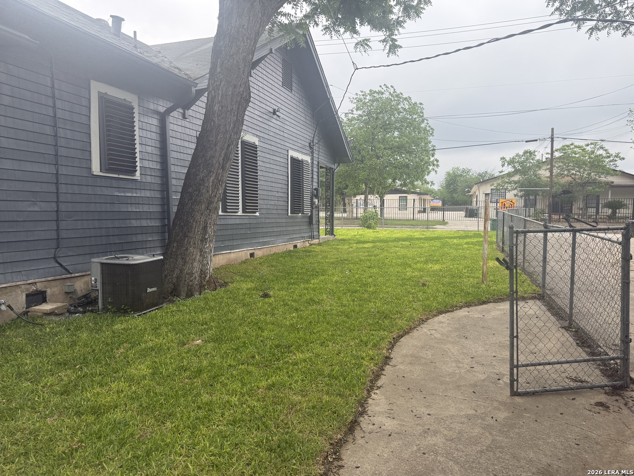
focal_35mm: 24
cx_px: 317
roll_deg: -0.7
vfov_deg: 56.8
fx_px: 440
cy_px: 238
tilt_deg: -3.1
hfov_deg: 71.6
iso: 80
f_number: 1.78
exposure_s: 1/1091
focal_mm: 6.76
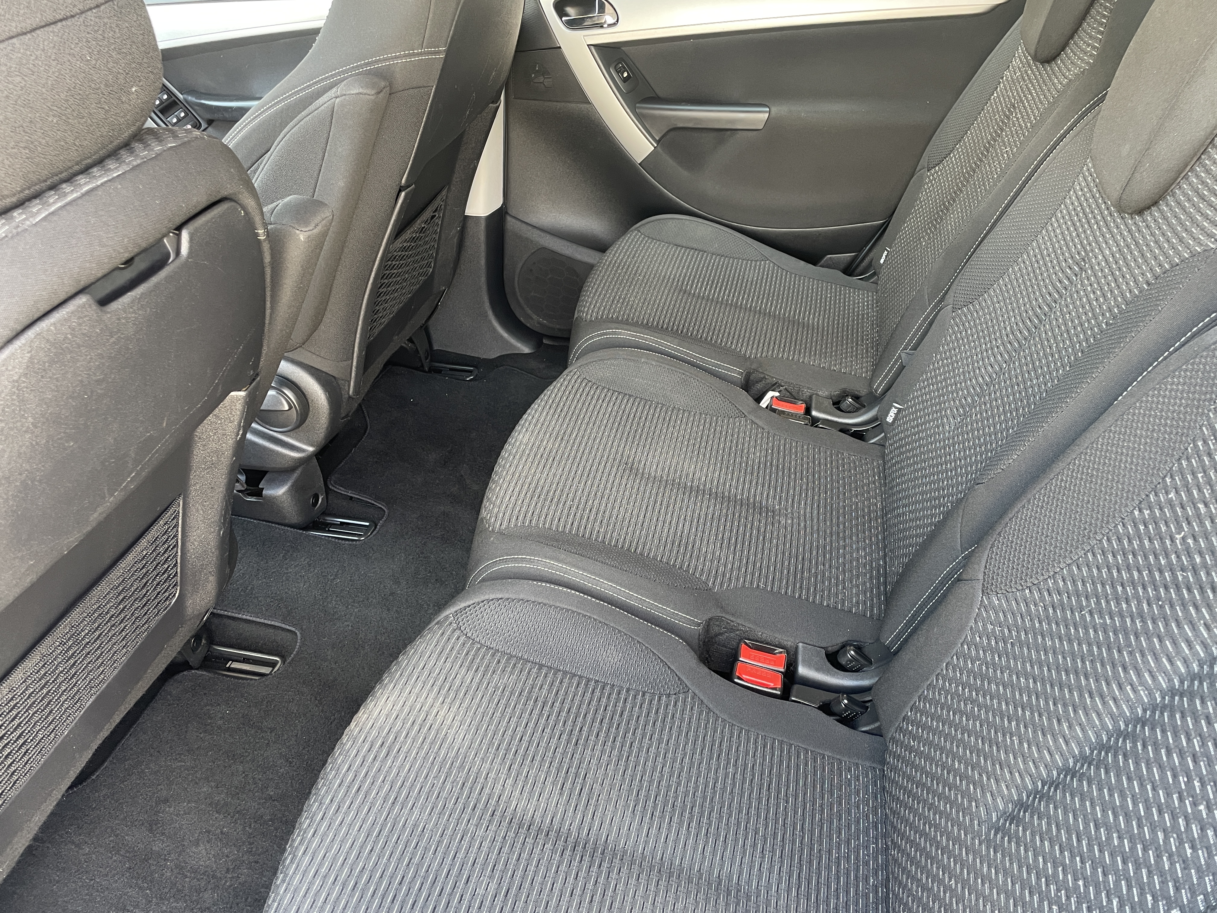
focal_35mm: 26
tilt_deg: -35.7
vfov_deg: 53.1
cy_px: 456
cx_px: 608
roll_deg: -0.1
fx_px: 914
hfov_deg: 67.3
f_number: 1.6
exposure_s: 1/60
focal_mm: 4.2
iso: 125
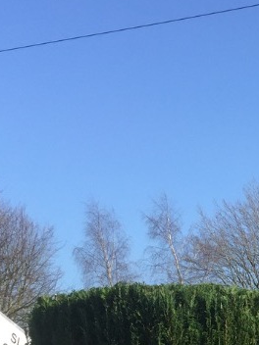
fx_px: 988
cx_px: 383
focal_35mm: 99
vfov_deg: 17.4
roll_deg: +0.7
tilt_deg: -6.6
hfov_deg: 14.0
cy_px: 550
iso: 32
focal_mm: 4.15
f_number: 2.2
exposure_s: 1/1199
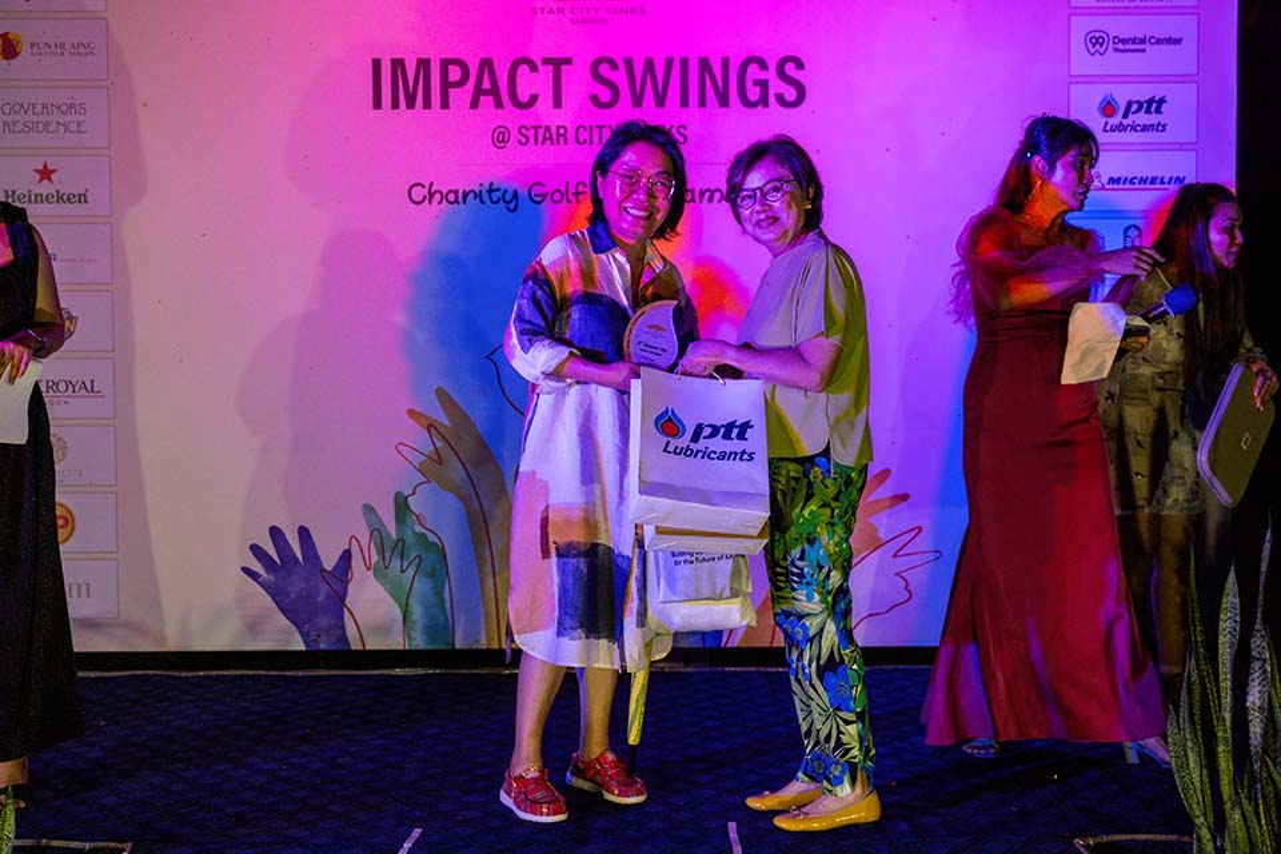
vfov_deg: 30.5
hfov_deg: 44.5
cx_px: 640
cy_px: 427
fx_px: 1566
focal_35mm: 44
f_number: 4.5
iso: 2000
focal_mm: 44
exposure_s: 1/250
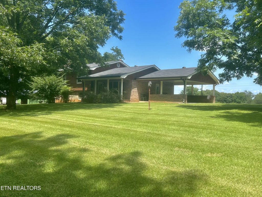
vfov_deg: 53.1
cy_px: 98
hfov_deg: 67.3
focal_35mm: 26
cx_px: 131
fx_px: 197
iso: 50
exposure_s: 1/1808
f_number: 1.5
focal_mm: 5.7
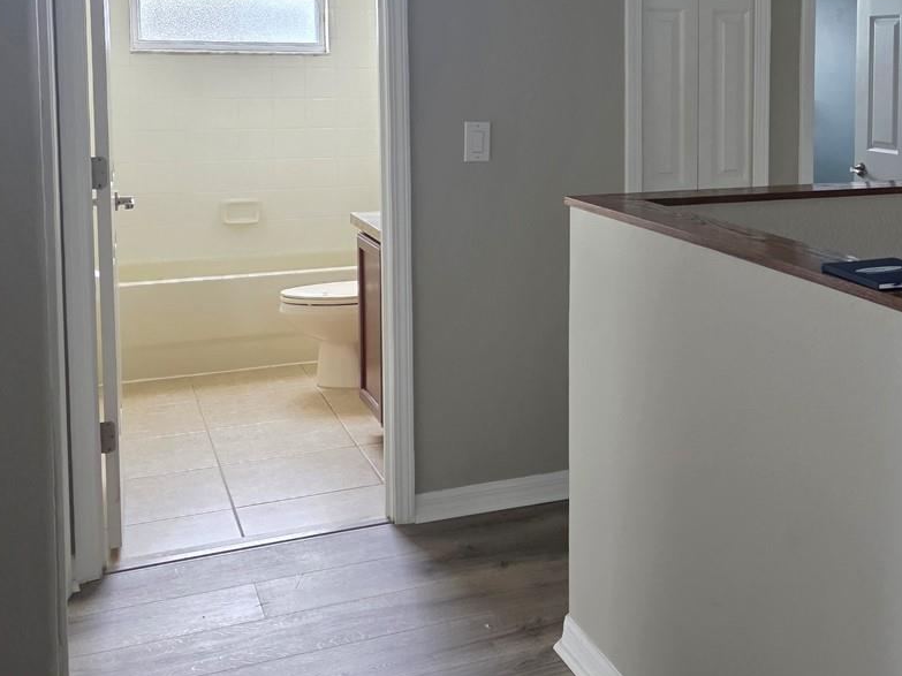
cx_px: 765
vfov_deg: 30.1
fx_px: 1225
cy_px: 128
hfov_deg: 38.4
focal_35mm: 47
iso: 640
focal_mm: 6.3
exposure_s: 1/120
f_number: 1.7
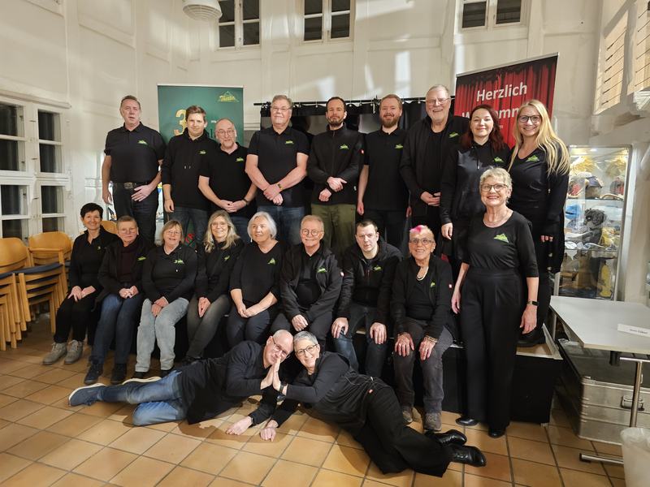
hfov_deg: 73.9
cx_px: 325
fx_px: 432
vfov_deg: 58.9
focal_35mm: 23
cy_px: 244
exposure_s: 1/24
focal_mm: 6.3
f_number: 1.7
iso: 800
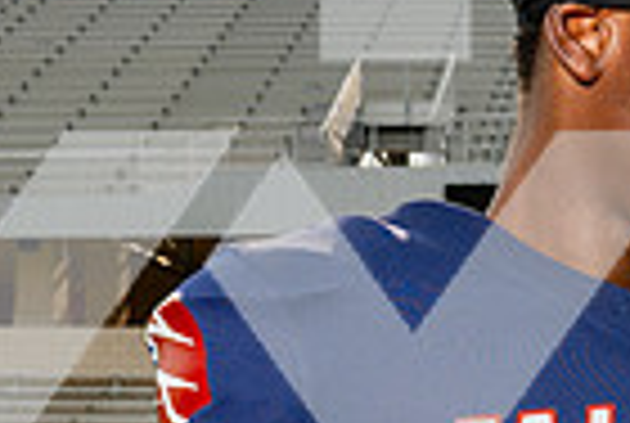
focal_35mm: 114
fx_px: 1999
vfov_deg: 12.0
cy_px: 371
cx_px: 598
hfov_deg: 17.6
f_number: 8
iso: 100
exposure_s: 1/250
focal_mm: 26
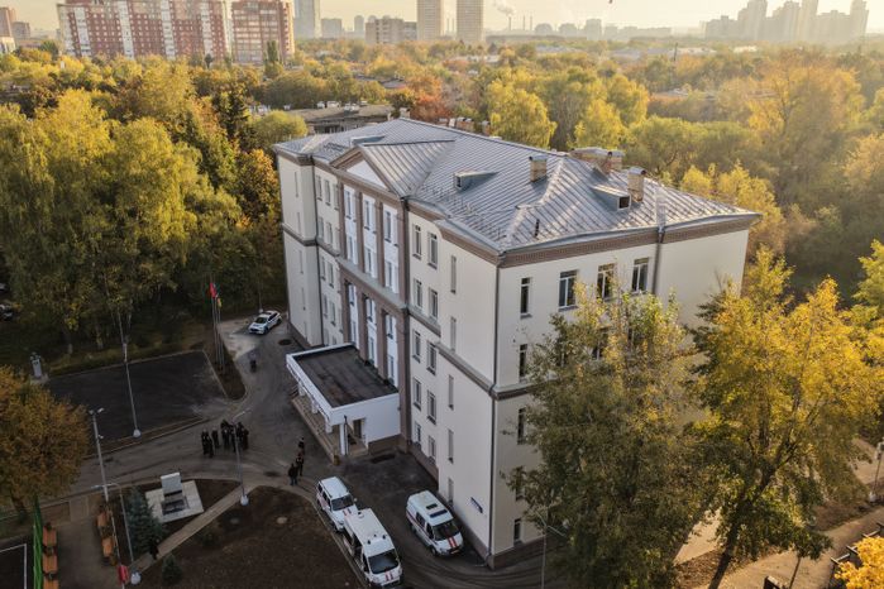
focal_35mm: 28
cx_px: 442
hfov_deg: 65.5
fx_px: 688
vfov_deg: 46.4
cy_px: 294
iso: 100
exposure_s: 1/25
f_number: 2.8
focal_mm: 14.45
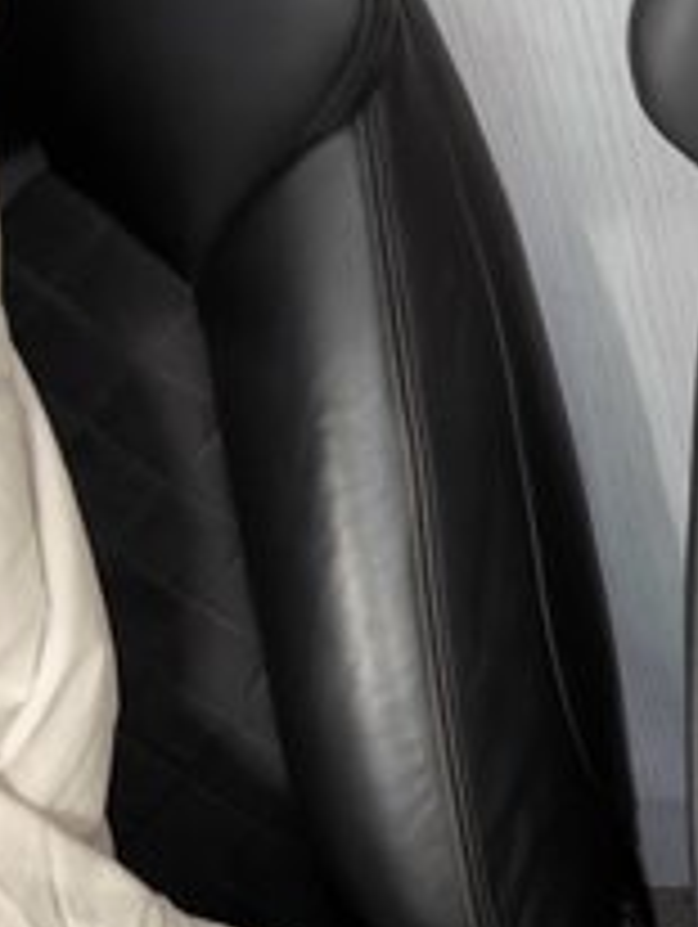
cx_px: 1225
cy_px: 810
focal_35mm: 93
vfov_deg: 20.7
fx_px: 2495
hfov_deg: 14.2
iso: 1000
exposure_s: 1/6.25
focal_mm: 6.92
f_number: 1.9
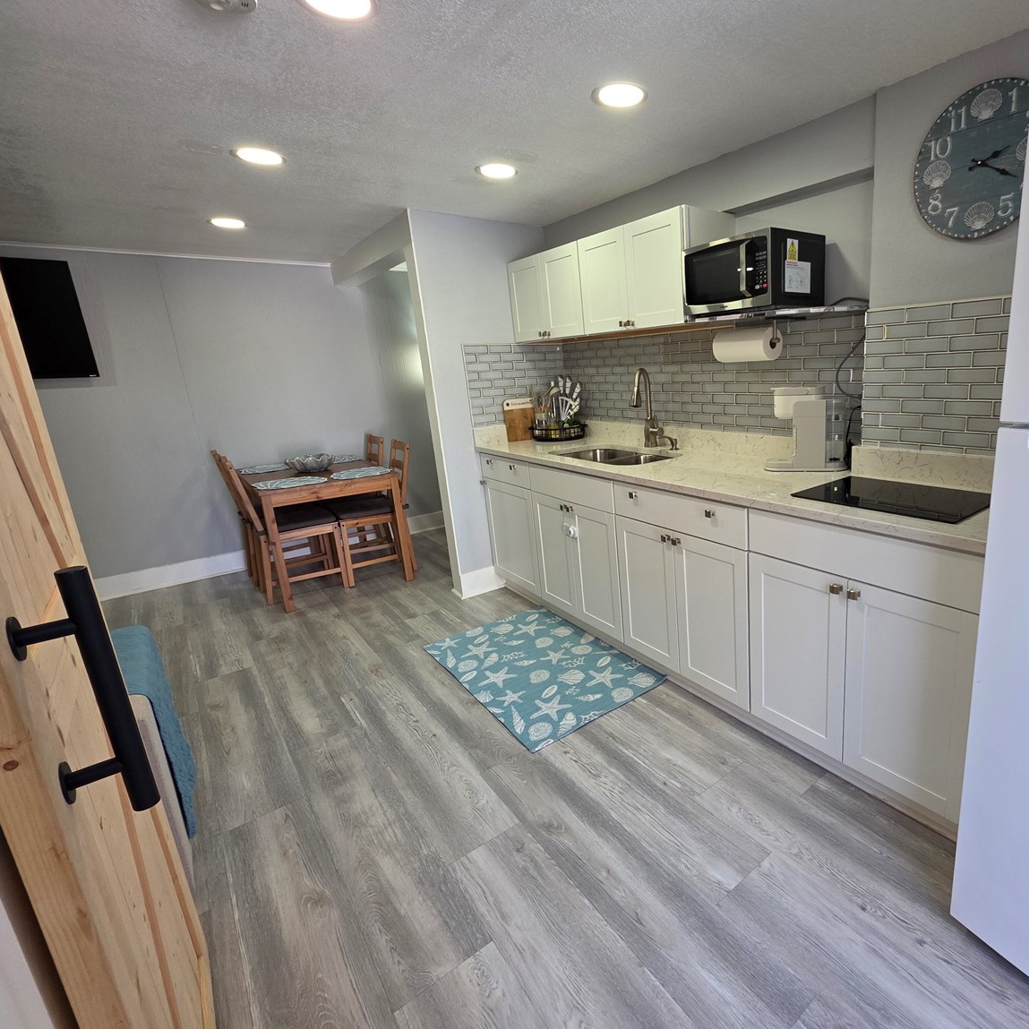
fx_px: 538
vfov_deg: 87.4
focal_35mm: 16
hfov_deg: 84.7
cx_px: 679
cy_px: 504
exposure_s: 1/120
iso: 100
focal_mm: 2.2
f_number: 1.9
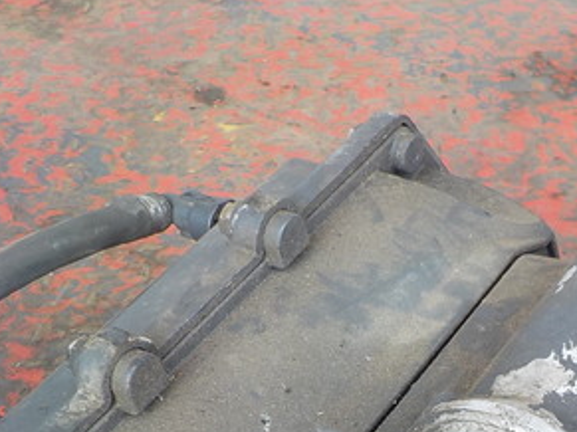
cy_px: 408
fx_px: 1100
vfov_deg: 21.6
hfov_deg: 28.9
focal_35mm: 66
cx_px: 436
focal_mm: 4.1
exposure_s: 1/40
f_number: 3.3
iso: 125
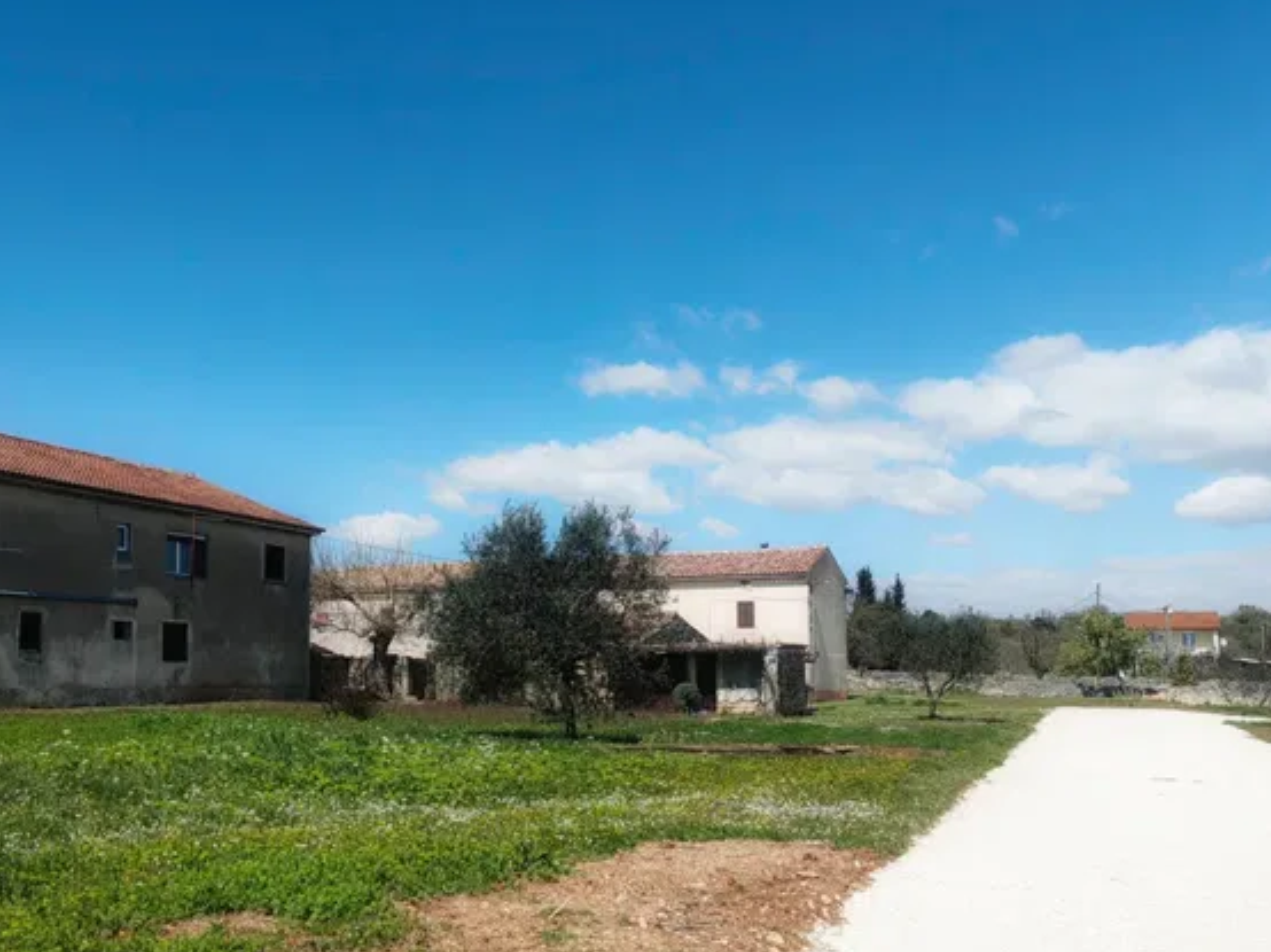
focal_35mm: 39
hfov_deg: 47.3
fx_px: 1431
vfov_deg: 36.7
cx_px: 450
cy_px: 569
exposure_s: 1/5155
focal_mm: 5.54
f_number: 1.8
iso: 50
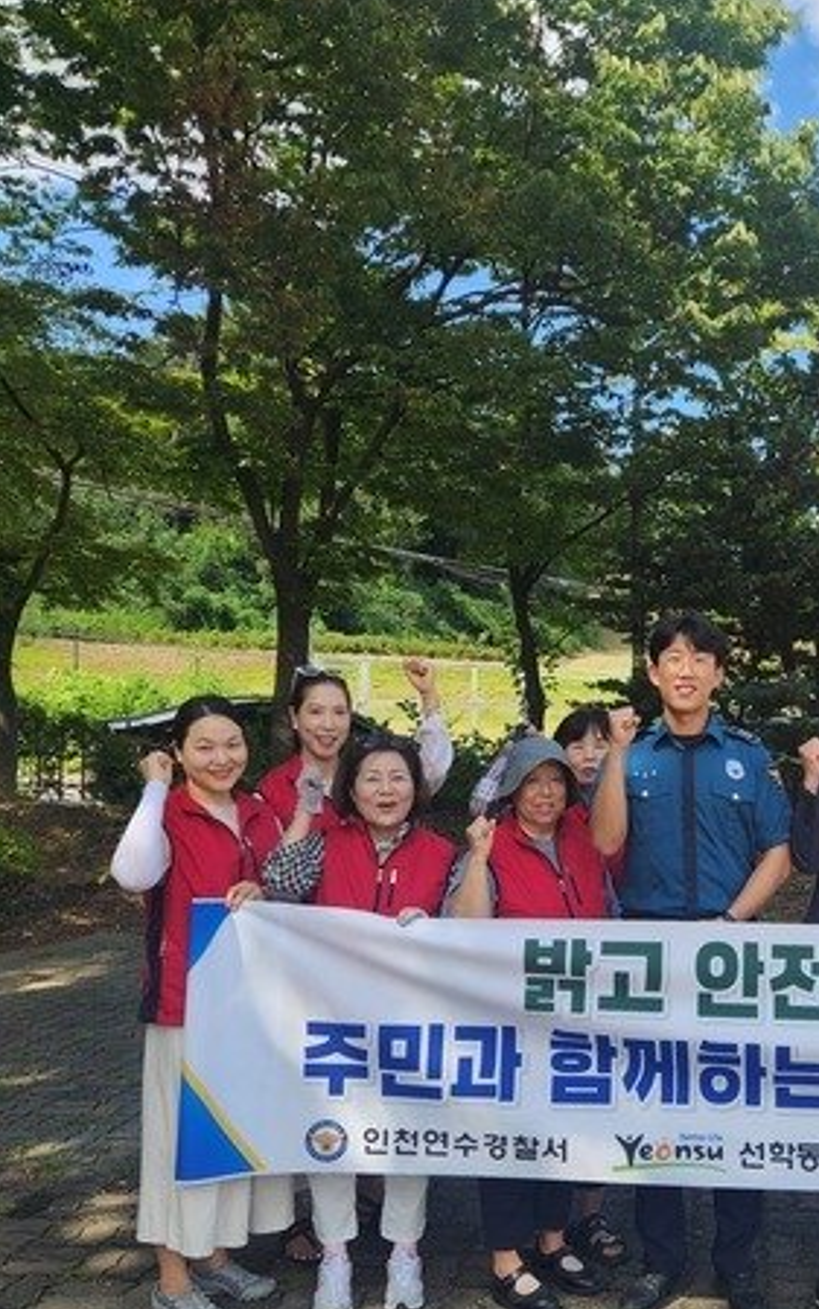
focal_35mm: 38
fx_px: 1356
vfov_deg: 51.3
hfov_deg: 32.4
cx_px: 691
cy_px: 754
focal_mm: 5.4
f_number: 1.8
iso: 20
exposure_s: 1/773
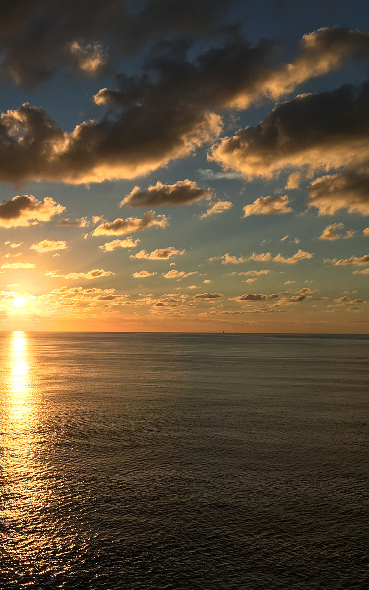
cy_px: 296
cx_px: 9
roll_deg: +0.0
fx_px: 676
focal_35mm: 42
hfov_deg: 28.8
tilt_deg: +1.8
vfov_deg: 47.2
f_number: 2.2
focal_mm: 4.15
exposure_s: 1/2747
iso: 25
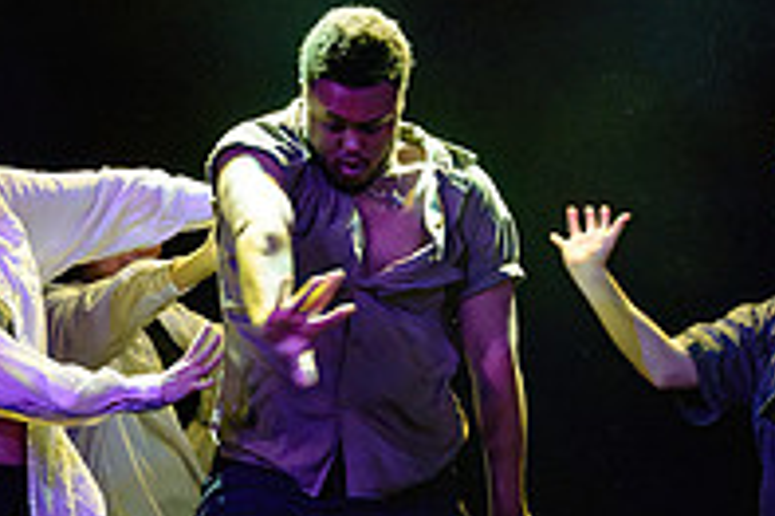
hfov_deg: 4.7
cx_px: 599
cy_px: 359
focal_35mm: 442
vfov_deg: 3.1
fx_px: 9507
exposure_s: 1/250
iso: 1600
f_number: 2.8
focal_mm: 120
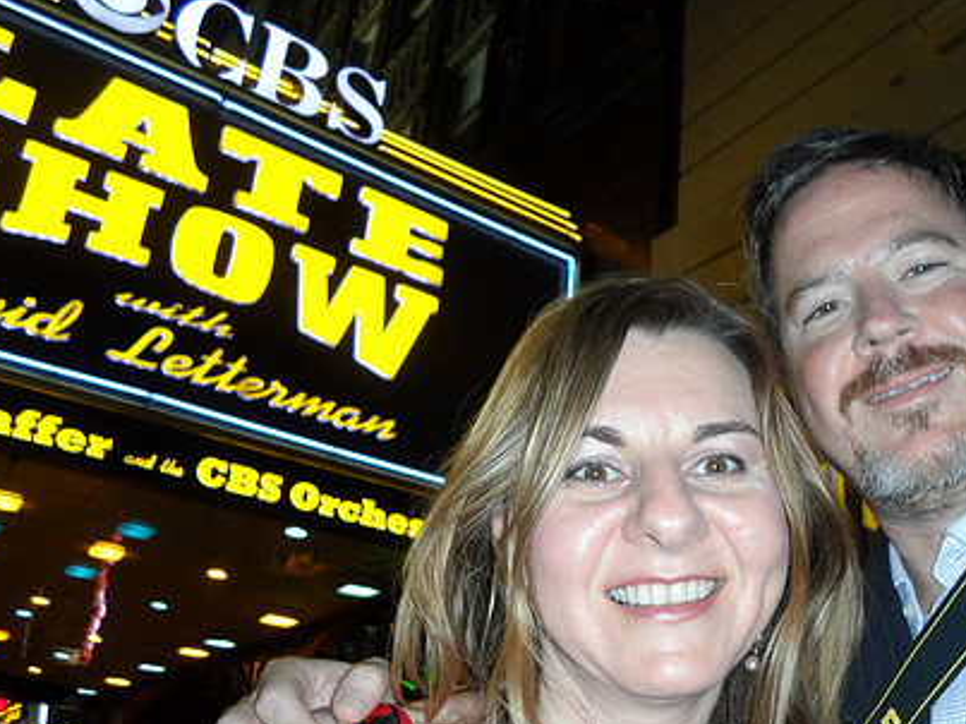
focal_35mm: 36
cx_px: 626
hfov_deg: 50.6
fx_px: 1004
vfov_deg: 39.5
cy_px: 435
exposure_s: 1/15
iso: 100
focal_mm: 4.5
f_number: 2.5
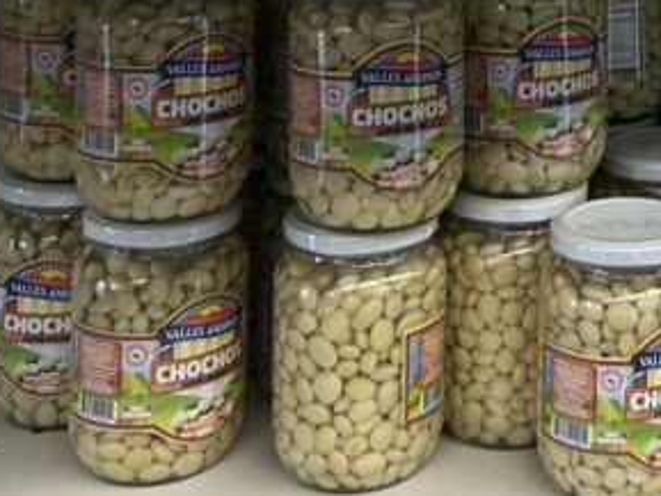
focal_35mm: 92
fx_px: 1757
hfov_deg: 20.1
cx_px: 773
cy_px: -350
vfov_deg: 14.5
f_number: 1.5
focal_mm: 5.7
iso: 100
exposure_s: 1/120
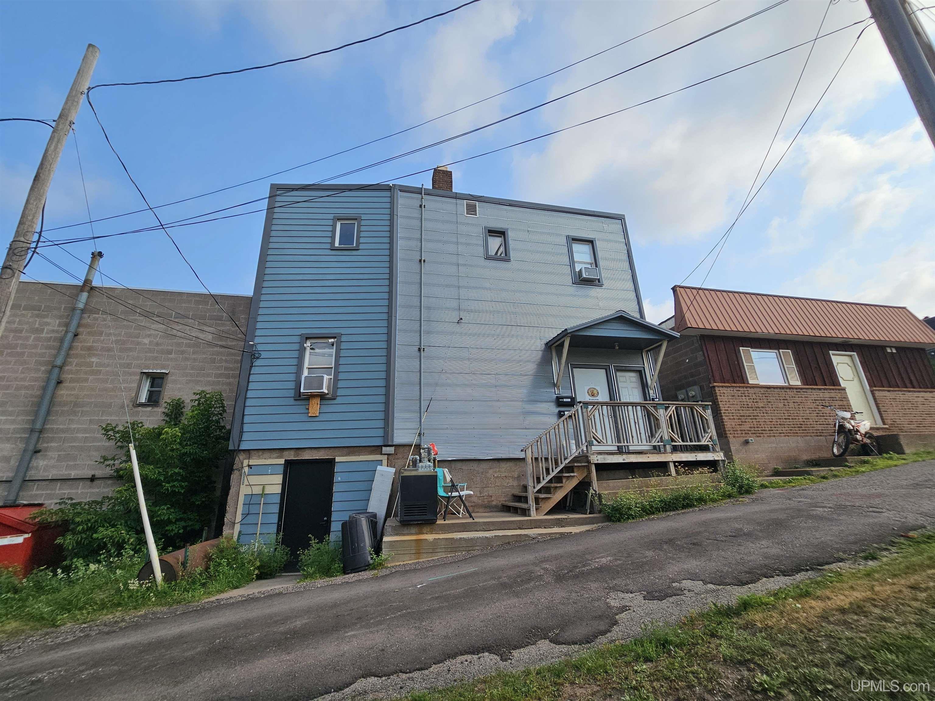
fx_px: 351
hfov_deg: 106.2
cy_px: 350
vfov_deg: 89.9
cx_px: 468
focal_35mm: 13
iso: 50
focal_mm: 2.2
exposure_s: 1/2186
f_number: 2.2
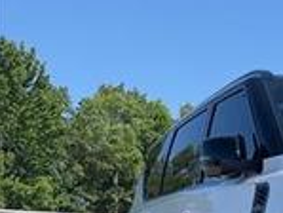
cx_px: 475
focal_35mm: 81
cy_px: 308
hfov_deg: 19.5
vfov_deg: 16.7
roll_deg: +1.1
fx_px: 663
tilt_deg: -1.5
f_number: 1.78
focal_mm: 6.76
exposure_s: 1/3759
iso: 100
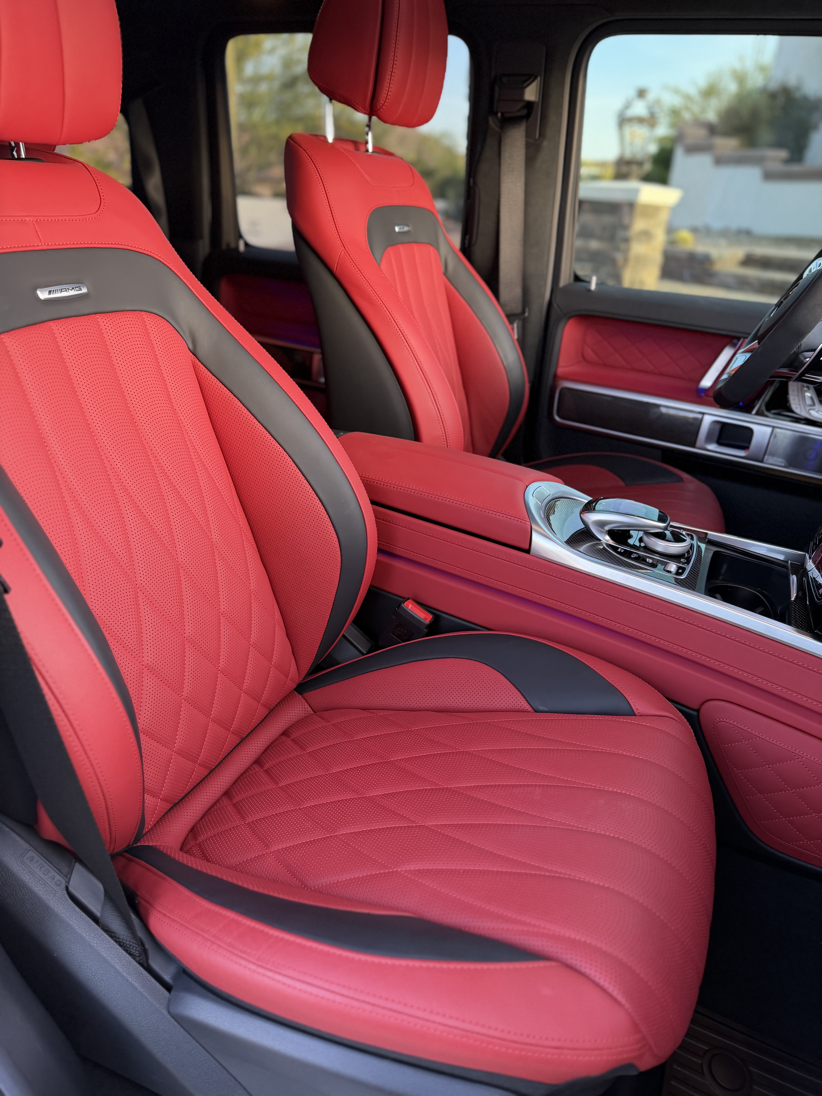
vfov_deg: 71.6
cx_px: 411
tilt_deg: -23.3
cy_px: 548
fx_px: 760
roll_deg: -2.4
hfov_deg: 56.8
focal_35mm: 24
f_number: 1.78
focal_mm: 6.76
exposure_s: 1/112
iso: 200
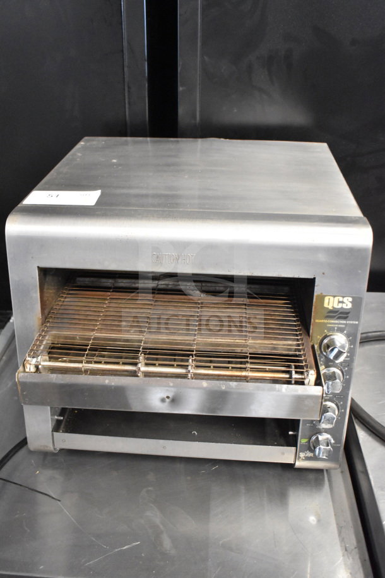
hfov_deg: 38.4
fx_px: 553
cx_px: 192
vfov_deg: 55.1
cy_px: 289
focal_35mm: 34
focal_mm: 23
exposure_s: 1/50
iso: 6400
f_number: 3.8
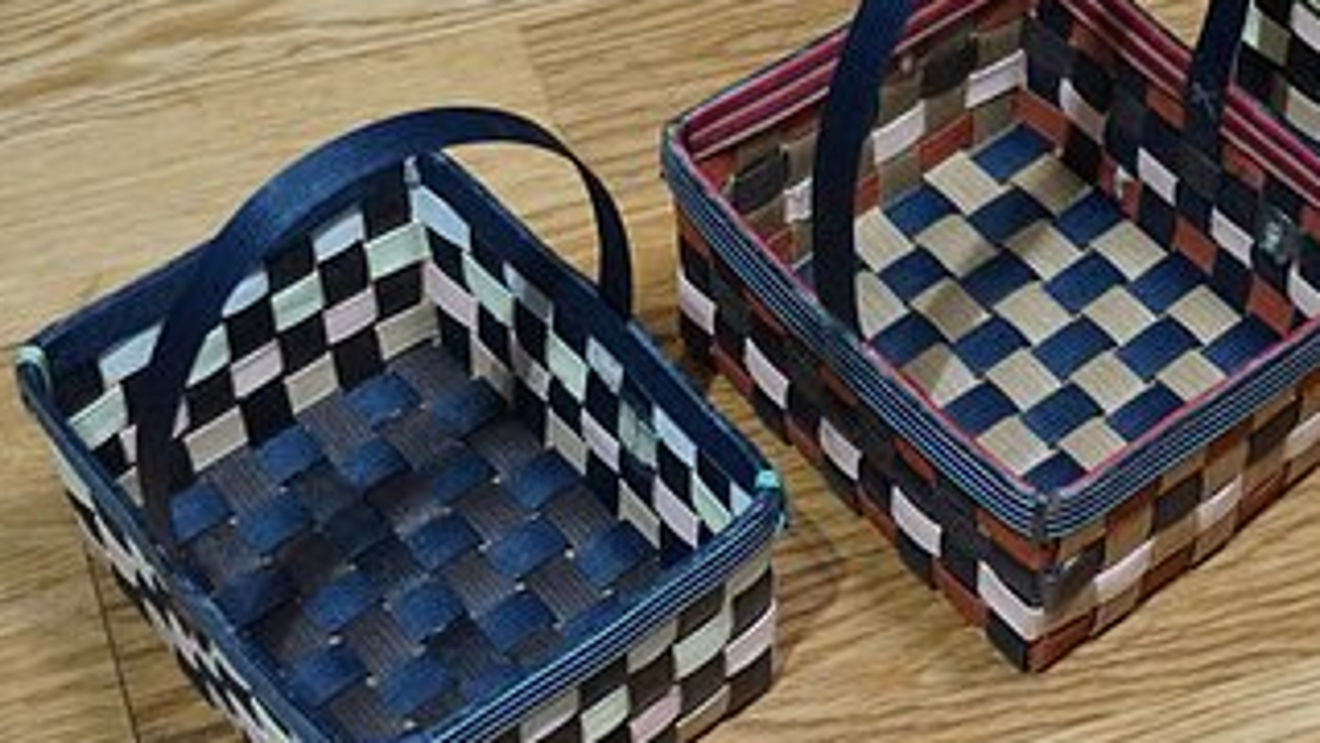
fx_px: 3570
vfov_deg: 11.9
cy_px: 219
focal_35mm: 102
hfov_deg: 20.8
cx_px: 961
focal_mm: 41
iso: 6400
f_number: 5.6
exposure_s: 1/100
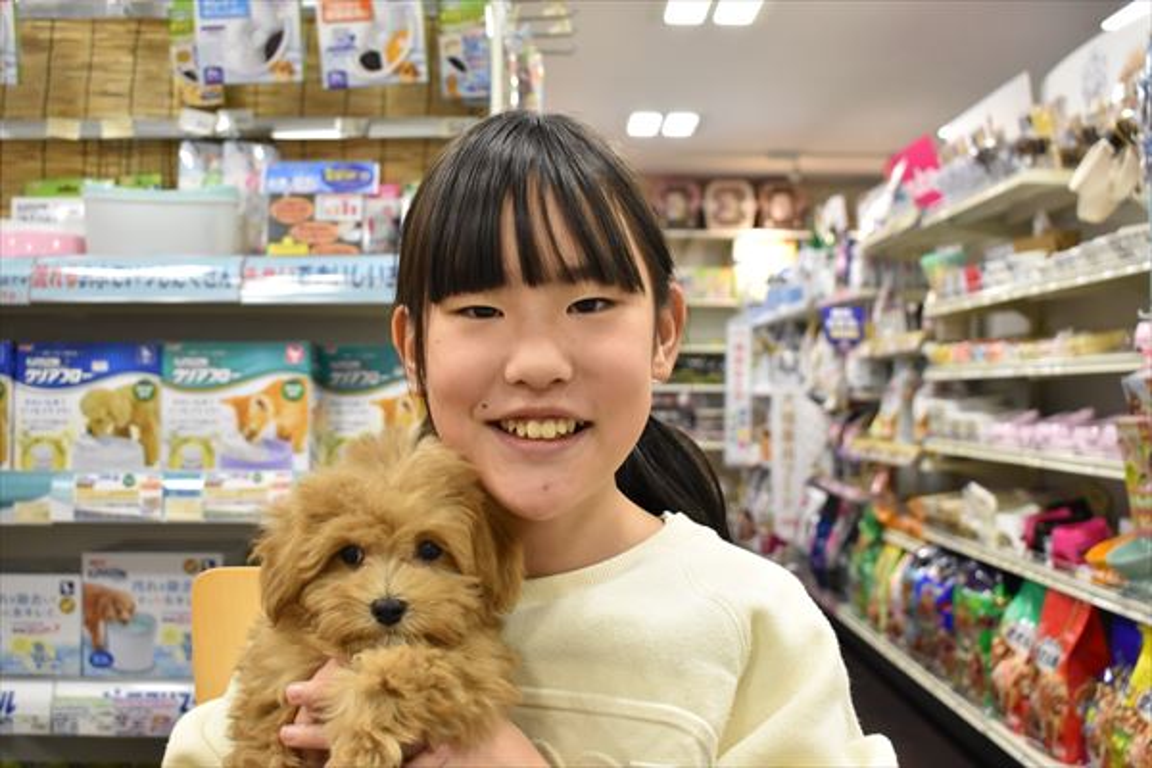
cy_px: 384
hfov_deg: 47.9
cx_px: 576
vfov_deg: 33.0
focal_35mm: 40
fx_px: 1296
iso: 1600
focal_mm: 27
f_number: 5
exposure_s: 1/100
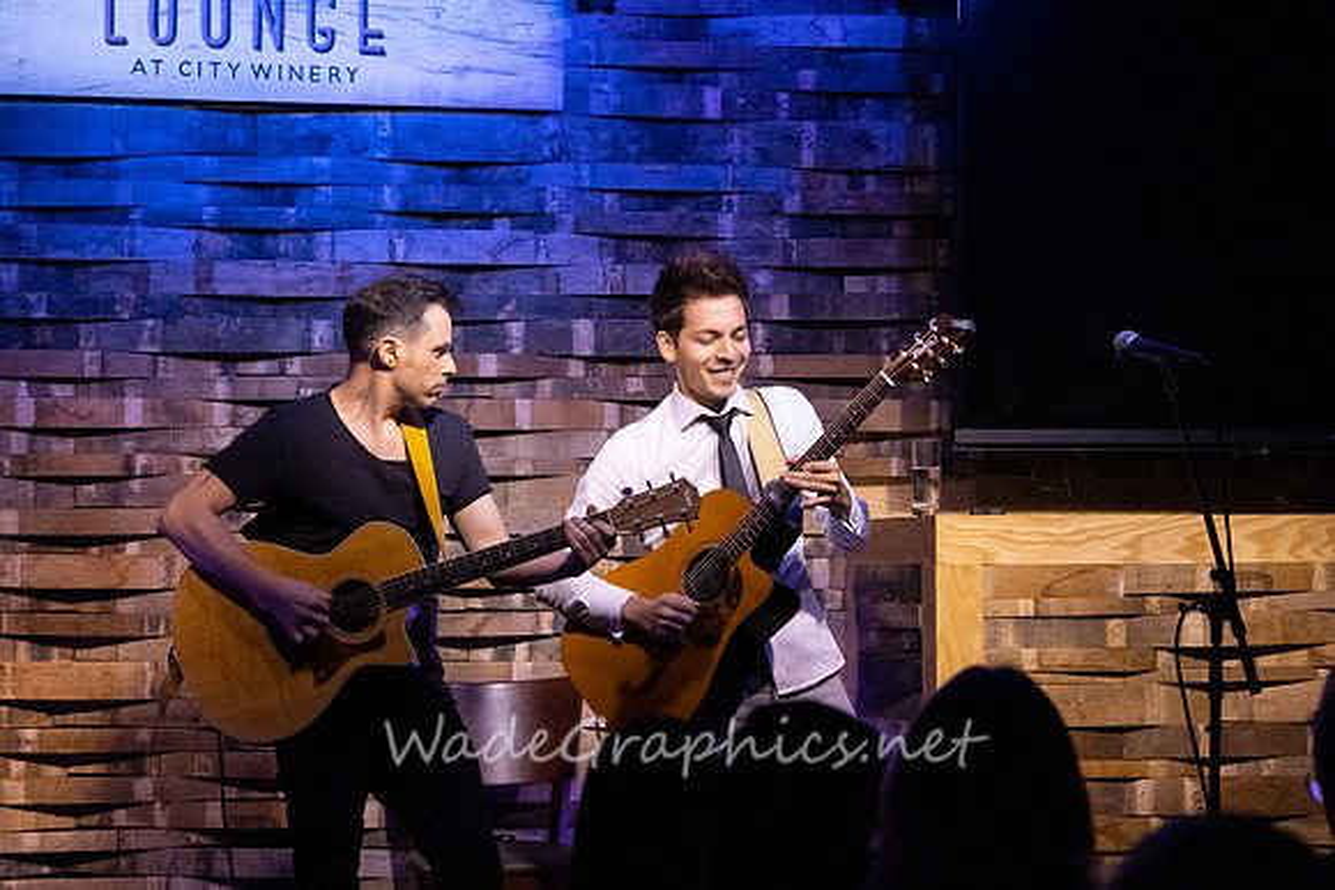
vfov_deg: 11.4
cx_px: 643
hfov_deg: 17.0
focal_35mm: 120
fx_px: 4462
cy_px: 461
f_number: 6.3
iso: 6400
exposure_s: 1/200
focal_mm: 110
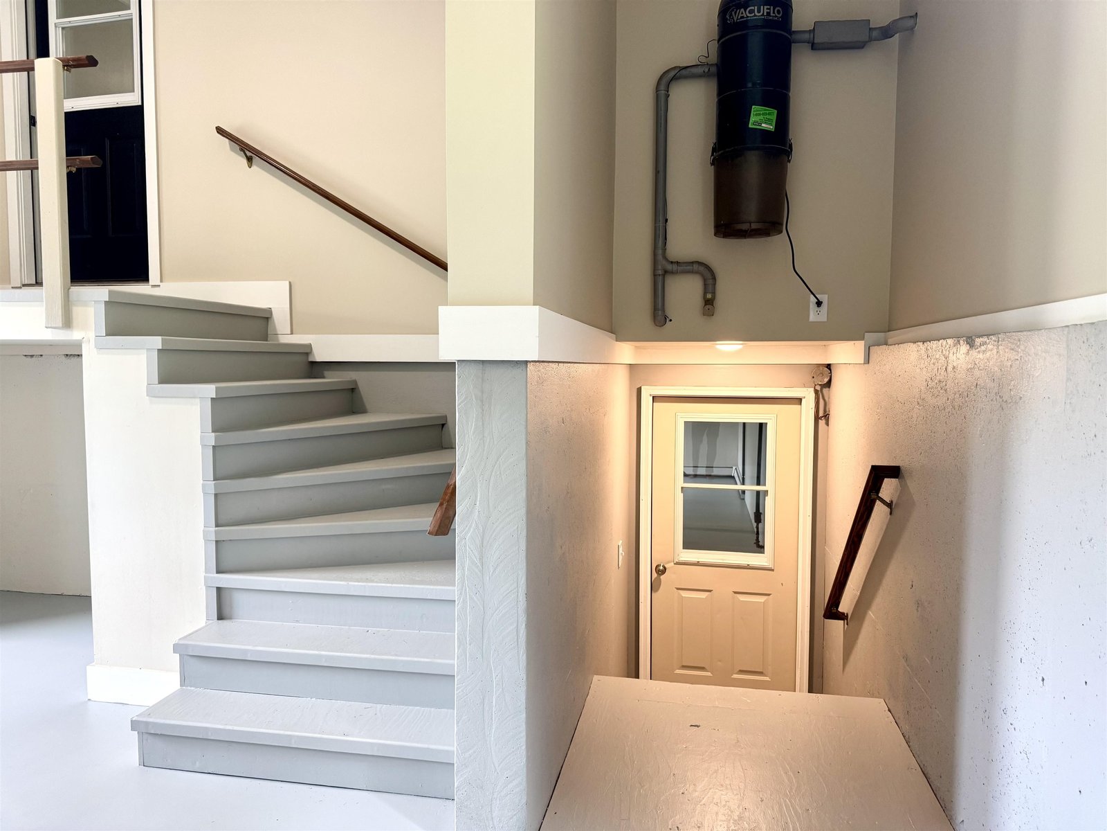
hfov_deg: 71.6
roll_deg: -0.7
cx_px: 554
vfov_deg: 56.8
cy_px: 416
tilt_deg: -4.4
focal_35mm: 24
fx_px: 768
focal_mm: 6.76
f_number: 1.78
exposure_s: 1/60
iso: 160
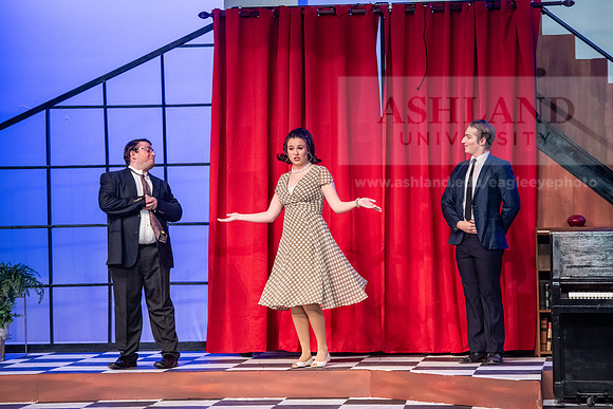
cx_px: 306
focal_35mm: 140
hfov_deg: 14.7
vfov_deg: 9.8
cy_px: 204
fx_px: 2384
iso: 3200
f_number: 3.2
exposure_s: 1/200
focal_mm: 140
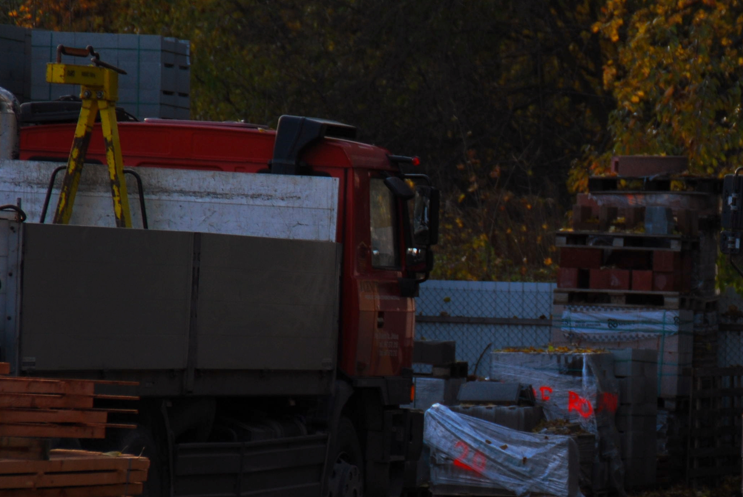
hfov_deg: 6.1
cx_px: 691
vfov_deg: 4.1
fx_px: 6963
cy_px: 373
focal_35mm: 337
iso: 200
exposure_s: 1/160
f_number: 6.3
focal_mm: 120
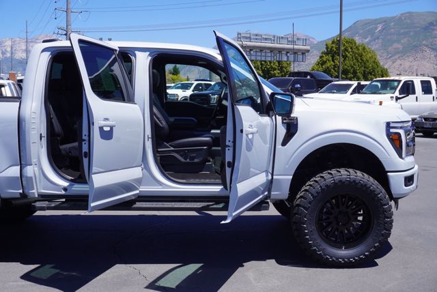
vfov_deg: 29.0
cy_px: 146
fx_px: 565
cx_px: 218
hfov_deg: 42.3
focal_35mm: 46
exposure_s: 1/125
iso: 100
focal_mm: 31
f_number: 11
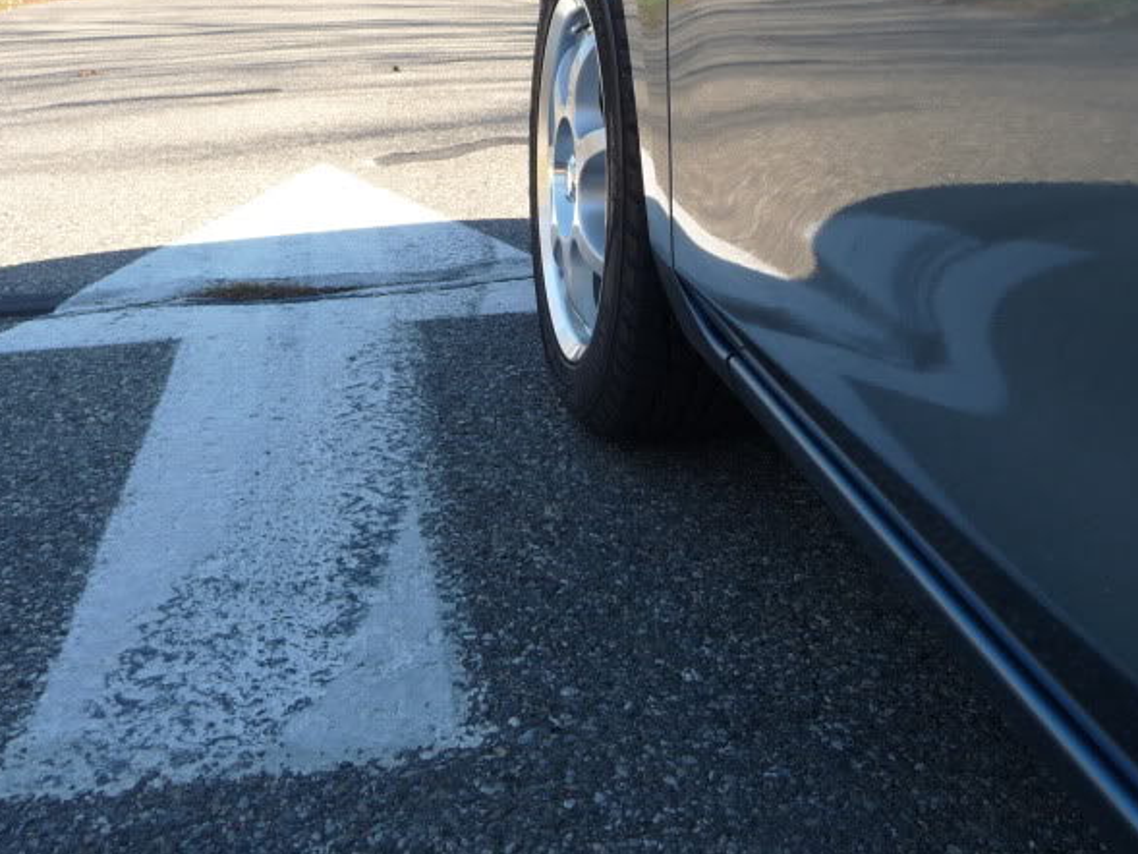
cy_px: 321
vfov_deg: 37.5
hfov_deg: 49.0
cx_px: 543
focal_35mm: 38
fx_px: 1250
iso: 100
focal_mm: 4.7
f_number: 3.3
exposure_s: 1/250
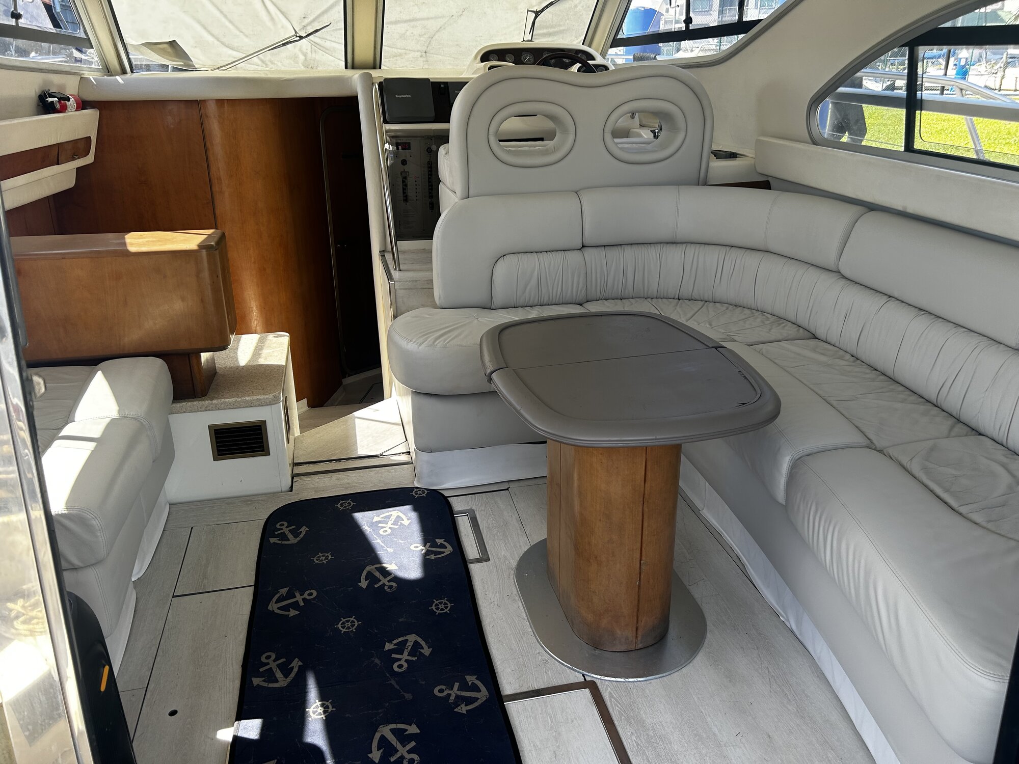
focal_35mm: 26
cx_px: 510
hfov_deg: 67.3
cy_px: 382
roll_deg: +0.3
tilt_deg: -21.7
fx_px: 765
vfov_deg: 53.1
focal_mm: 5.7
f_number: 1.5
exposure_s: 1/327
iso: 50
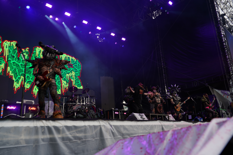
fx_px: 194
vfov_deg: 43.6
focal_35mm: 30
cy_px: 78
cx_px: 116
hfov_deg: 61.9
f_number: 5.6
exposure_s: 1/60
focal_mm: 30
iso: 100
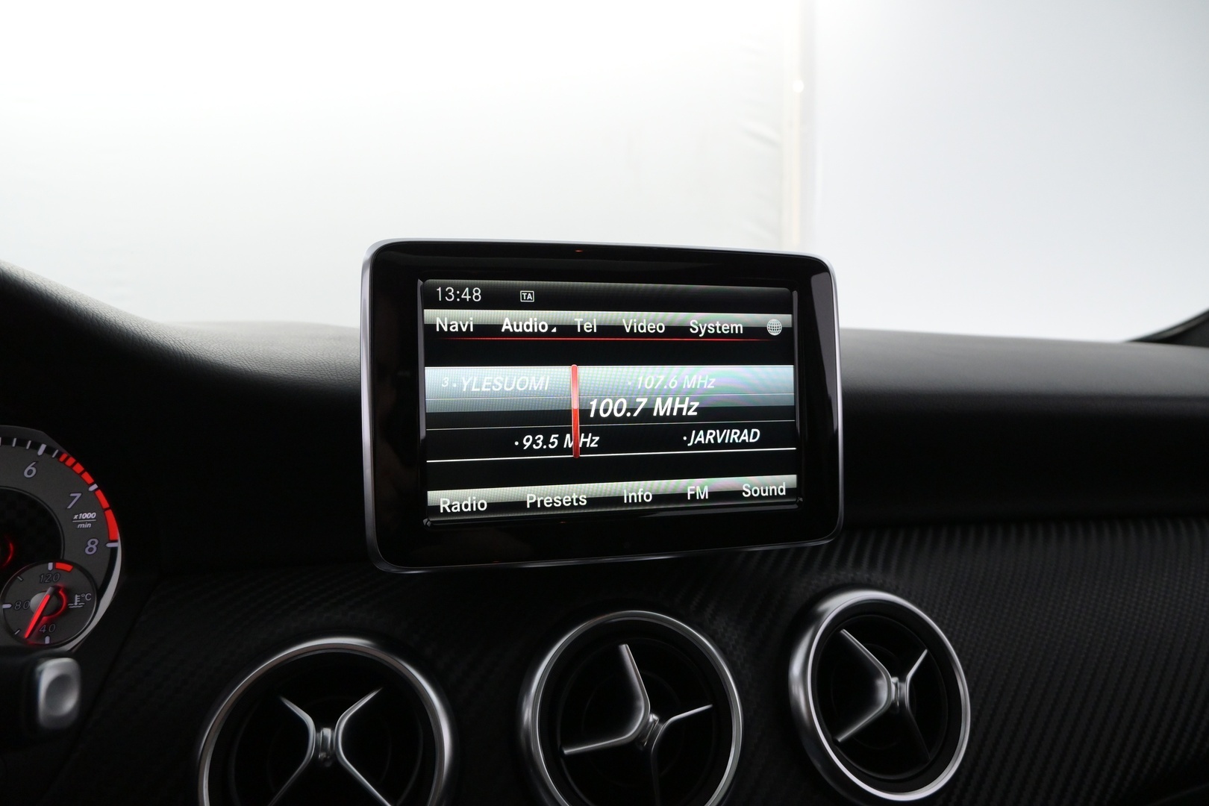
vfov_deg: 53.1
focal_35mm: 24
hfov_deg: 73.7
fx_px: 806
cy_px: 403
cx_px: 604
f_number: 5
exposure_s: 1/80
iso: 2500
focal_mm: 16
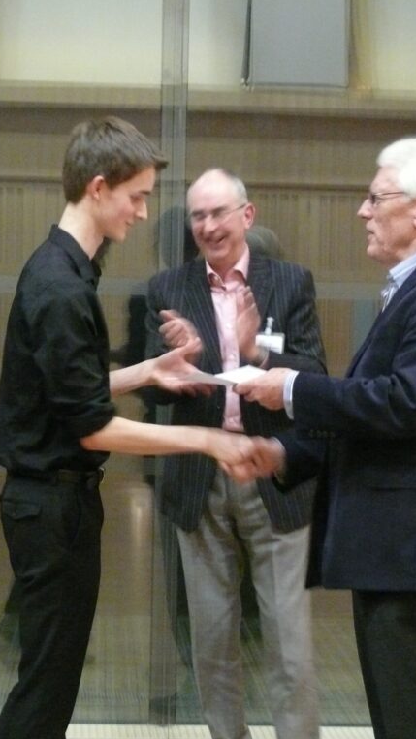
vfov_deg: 26.9
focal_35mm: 79
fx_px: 1550
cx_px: 93
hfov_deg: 15.2
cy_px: 368
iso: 800
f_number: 3.2
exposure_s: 1/20
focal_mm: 11.4
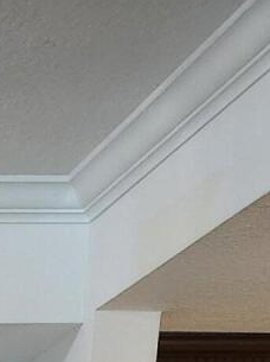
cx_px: -451
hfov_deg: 8.6
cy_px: 1119
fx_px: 1574
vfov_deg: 9.7
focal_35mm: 151
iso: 400
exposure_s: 1/120
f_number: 1.8
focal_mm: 5.54
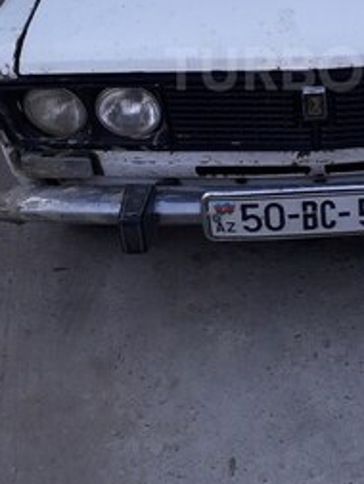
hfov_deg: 26.8
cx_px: 312
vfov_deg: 34.6
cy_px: 69
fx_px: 742
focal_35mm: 53
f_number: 1.9
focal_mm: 3.6
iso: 40
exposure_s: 1/1577
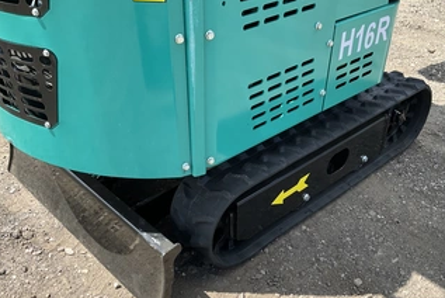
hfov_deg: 50.6
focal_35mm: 38
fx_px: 470
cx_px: 229
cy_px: 187
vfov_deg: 34.9
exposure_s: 1/804
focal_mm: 3
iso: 25
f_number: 1.8
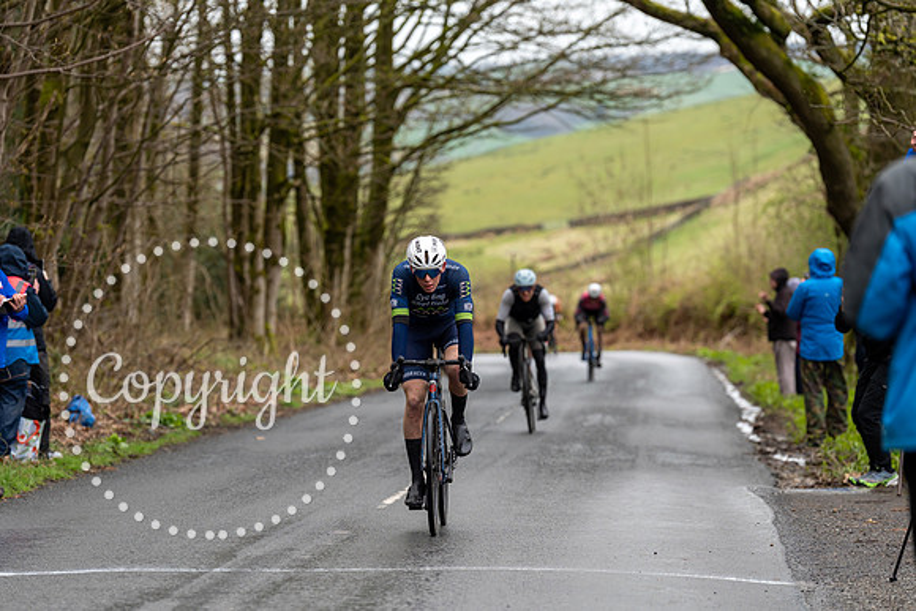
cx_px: 458
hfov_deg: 13.9
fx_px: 3766
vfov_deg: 9.3
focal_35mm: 148
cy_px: 306
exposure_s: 1/1000
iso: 500
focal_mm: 148
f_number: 3.5
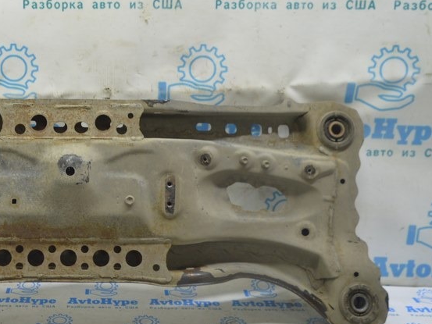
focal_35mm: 48
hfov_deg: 38.2
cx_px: 85
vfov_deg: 30.2
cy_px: 126
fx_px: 599
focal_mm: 18
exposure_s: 1/40
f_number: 3.5
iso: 400
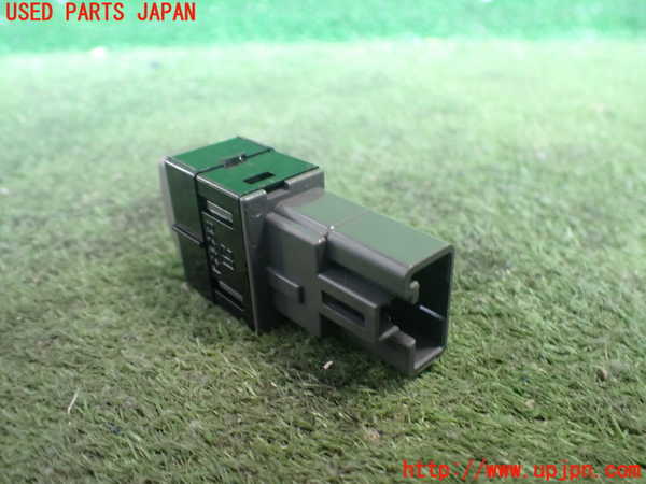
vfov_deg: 46.8
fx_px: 560
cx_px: 323
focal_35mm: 30
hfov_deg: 60.0
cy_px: 242
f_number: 2.3
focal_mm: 5.4
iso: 800
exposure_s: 1/40
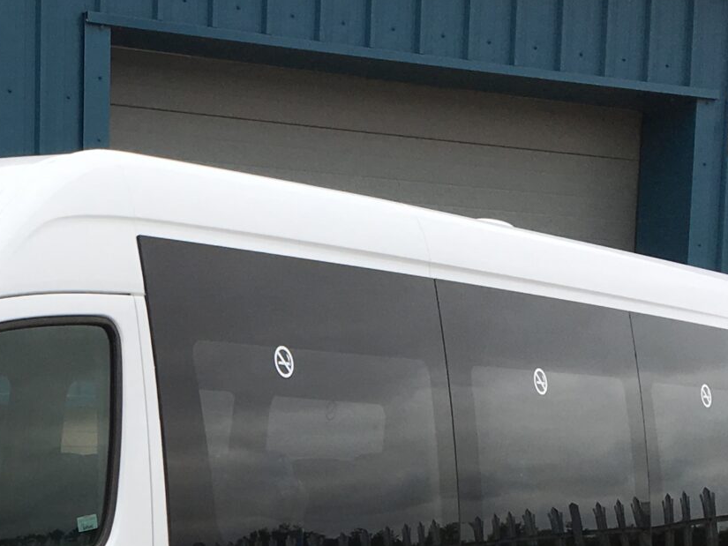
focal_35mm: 90
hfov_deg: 21.1
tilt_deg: -5.3
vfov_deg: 15.6
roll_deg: -0.2
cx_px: 15
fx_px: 1893
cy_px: 726
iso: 25
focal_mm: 4.15
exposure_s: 1/484
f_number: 2.2
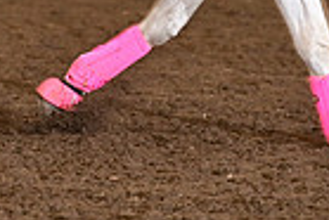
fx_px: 5727
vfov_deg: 2.2
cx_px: 64
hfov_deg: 3.3
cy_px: -235
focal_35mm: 626
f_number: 3.5
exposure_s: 1/250
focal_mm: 150
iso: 1600
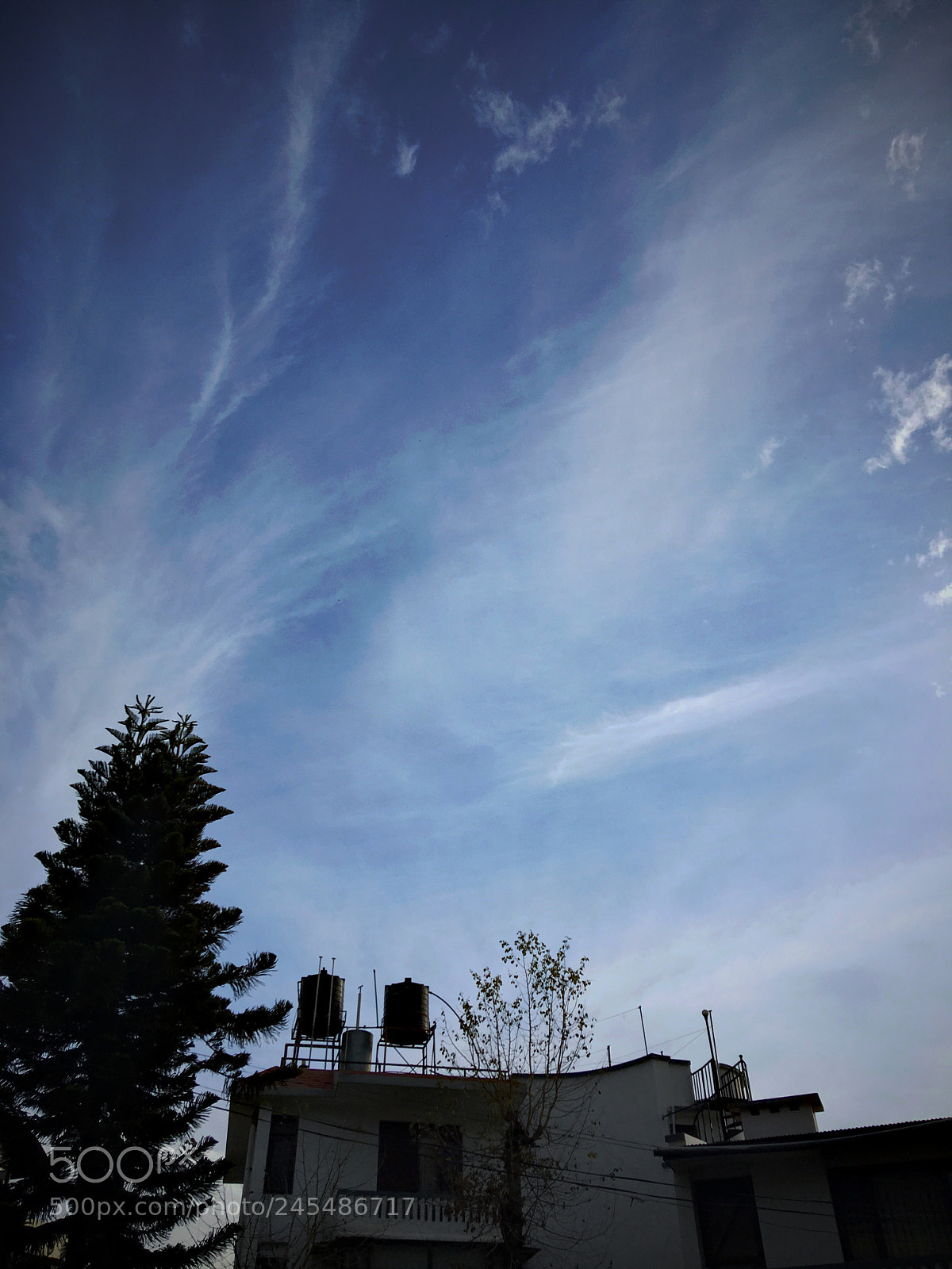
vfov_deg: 61.7
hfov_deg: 48.2
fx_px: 1063
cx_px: 476
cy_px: 634
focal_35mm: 29
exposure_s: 1/2198
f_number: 2.2
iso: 25
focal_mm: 4.15
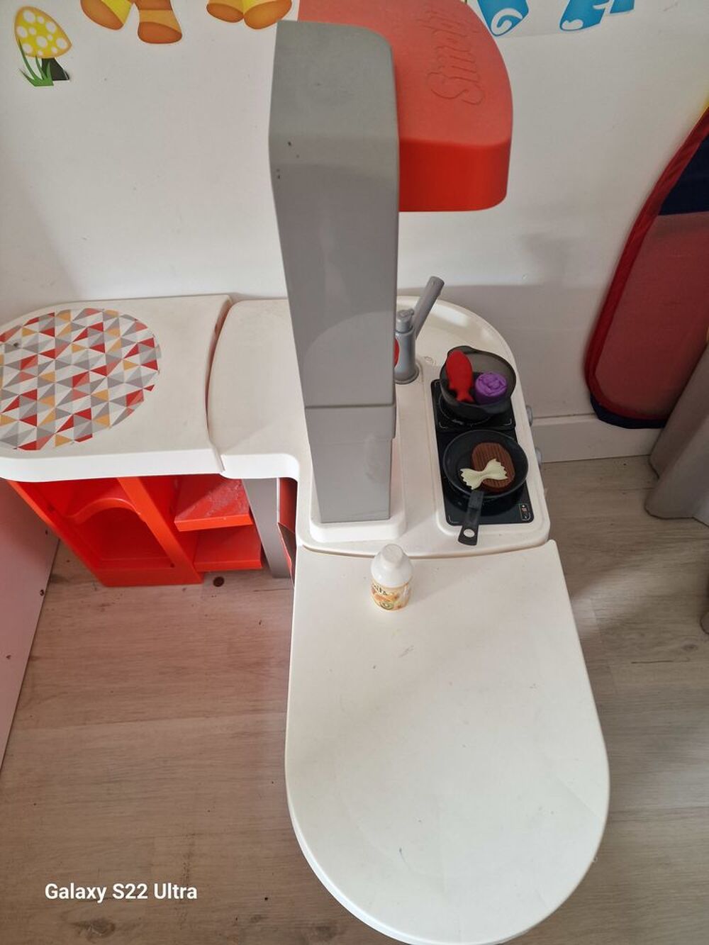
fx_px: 628
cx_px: 354
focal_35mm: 23
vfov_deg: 73.9
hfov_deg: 58.9
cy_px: 472
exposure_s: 1/100
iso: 250
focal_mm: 6.4
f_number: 1.8
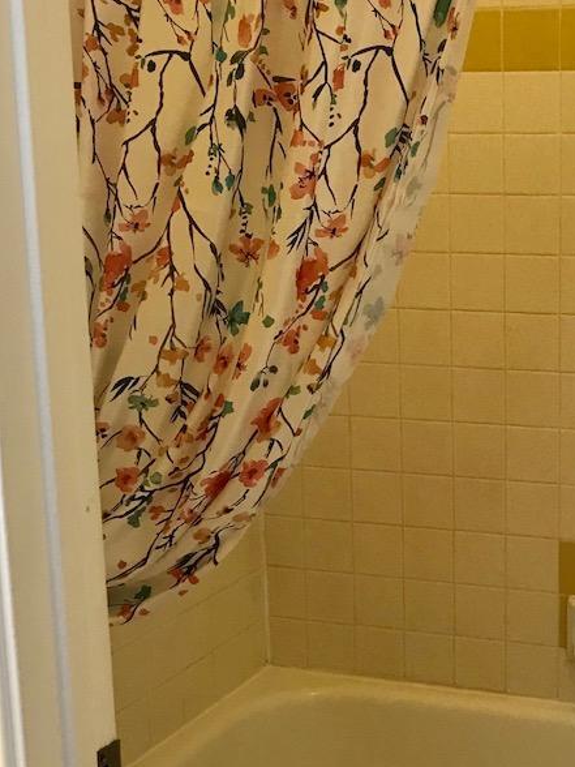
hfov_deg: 23.3
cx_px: 541
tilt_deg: -9.5
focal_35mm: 61
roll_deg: +1.3
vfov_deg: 31.6
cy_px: 437
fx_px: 1351
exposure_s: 1/20
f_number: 1.8
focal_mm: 3.99
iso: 40
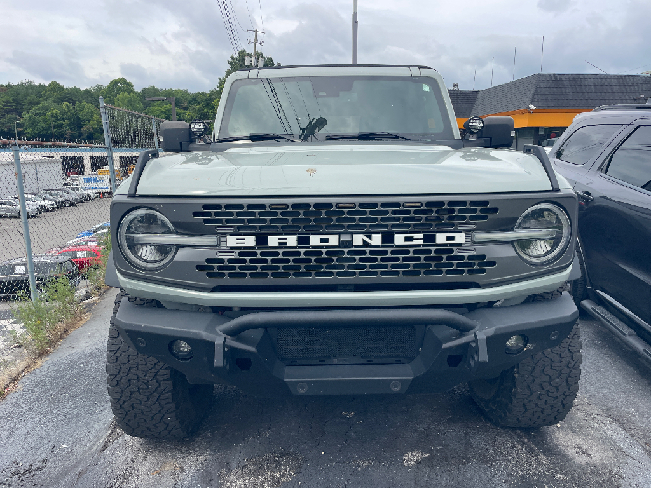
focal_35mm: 26
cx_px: 326
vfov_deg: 53.1
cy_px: 244
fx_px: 489
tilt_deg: -8.4
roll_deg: +0.7
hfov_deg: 67.3
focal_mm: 4.2
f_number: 1.6
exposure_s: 1/2092
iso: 32
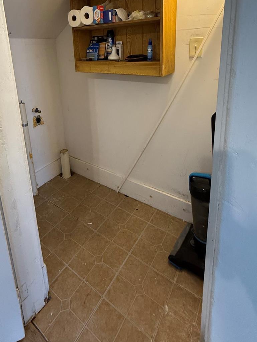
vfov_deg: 74.5
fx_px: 208
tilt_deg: -11.9
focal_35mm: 21
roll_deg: +2.6
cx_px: 101
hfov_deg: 62.8
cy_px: 94
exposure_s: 1/60
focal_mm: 2.22
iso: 400
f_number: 2.2
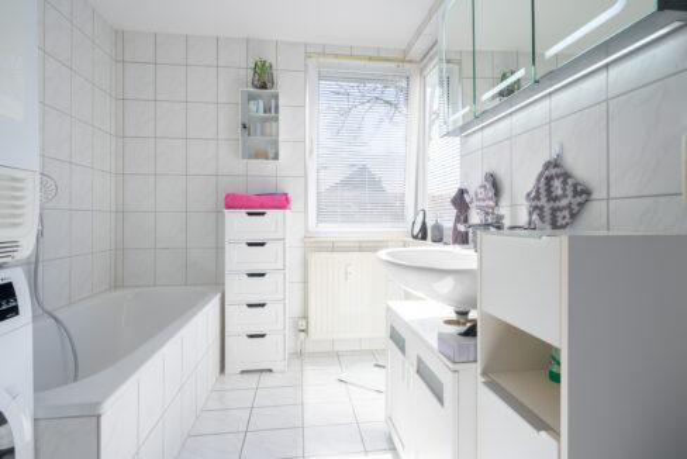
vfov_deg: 67.5
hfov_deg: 90.0
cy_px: 230
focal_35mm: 18
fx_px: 344
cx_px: 344
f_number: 9
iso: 200
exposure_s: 1/250
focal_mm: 18
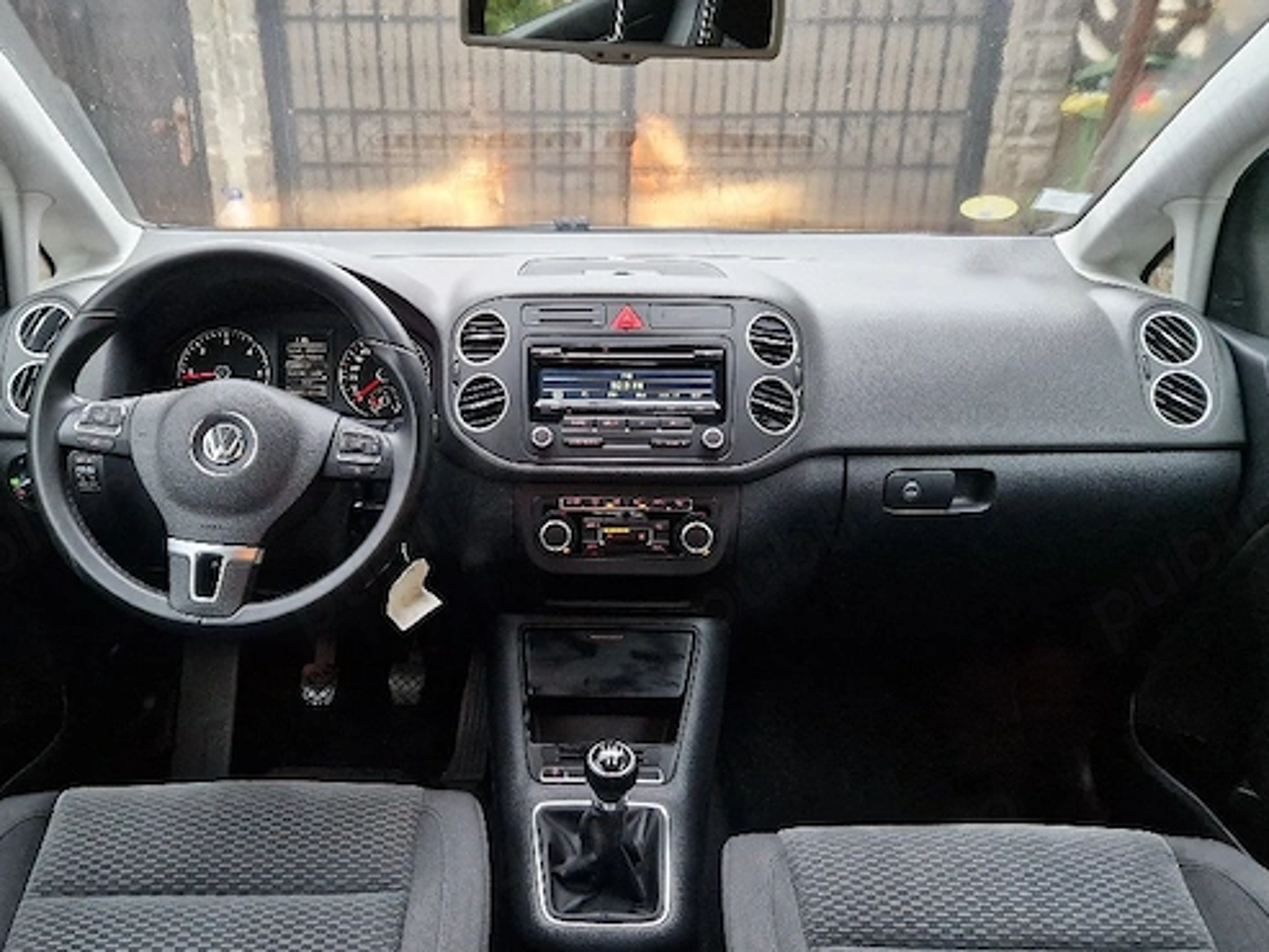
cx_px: 556
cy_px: 525
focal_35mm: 28
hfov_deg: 63.2
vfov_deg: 49.7
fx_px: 1027
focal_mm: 5.4
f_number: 1.8
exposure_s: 1/100
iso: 640
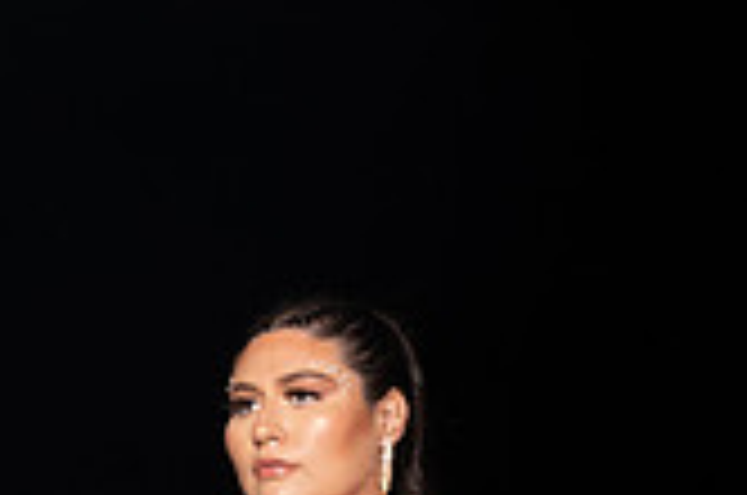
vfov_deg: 6.9
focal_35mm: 190
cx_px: 236
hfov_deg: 10.8
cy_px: 999
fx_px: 3935
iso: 1000
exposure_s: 1/200
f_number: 6.3
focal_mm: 70
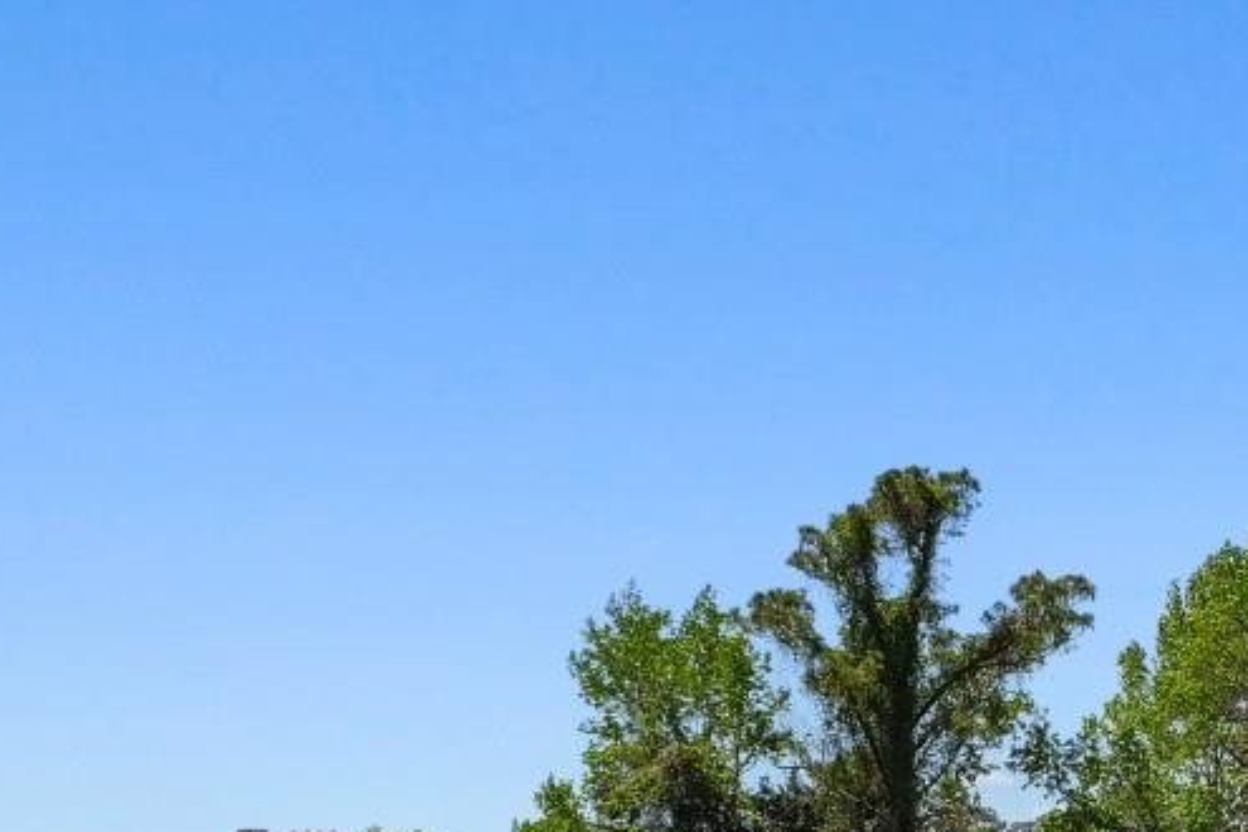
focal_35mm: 72
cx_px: 1160
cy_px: 857
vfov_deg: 18.4
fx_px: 2496
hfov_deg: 26.9
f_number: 2.8
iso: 110
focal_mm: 8.38
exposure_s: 1/500
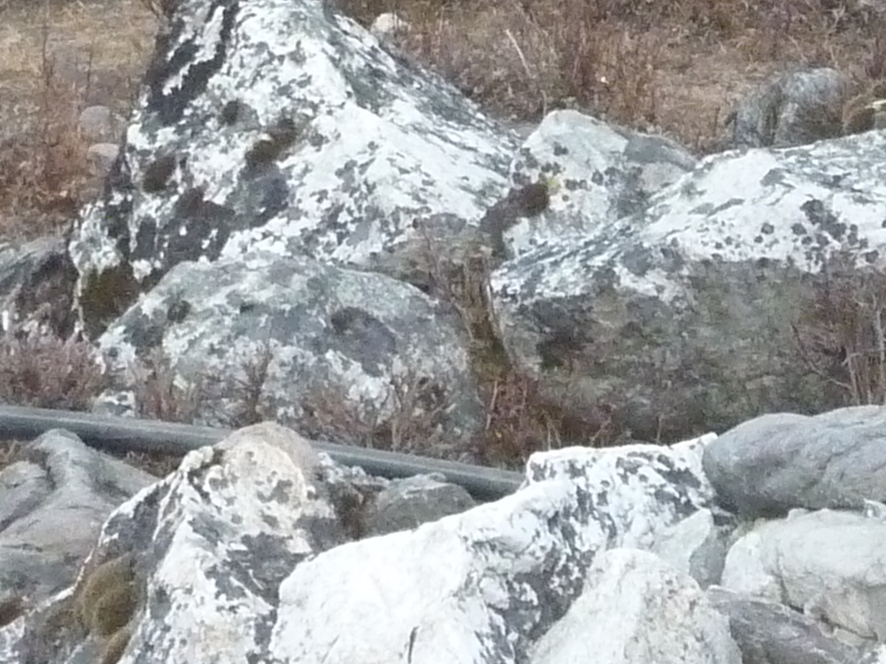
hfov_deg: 9.8
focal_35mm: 201
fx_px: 5144
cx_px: 830
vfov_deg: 7.2
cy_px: -512
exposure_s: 1/30
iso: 640
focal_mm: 7.9
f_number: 3.8
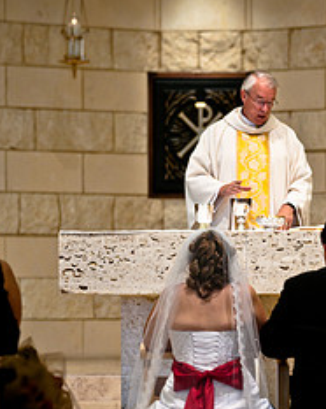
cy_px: 237
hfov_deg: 4.4
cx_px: 241
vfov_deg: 5.5
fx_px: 4263
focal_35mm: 353
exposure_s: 1/100
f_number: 2.8
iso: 400
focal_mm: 130
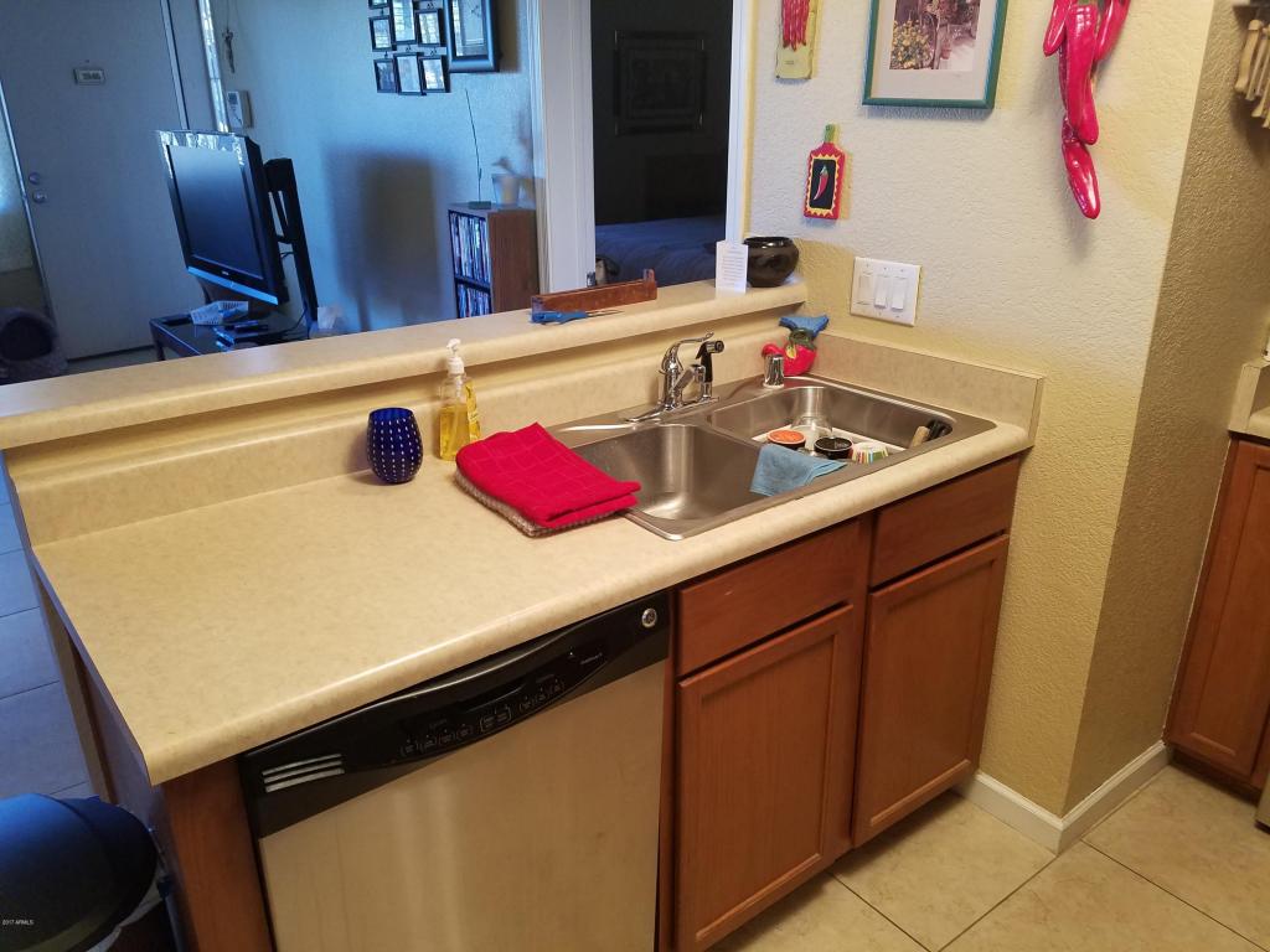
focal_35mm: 26
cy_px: 476
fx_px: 954
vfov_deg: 53.1
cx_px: 635
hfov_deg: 67.3
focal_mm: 4.2
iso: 160
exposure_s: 1/40
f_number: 1.7
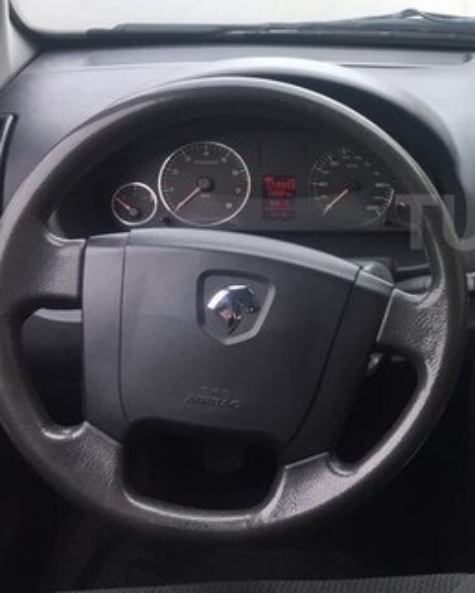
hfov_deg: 23.7
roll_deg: -6.5
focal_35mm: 58
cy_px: 222
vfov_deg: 32.3
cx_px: 584
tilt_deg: -18.8
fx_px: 1018
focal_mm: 4.15
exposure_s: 1/33
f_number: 2.2
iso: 32
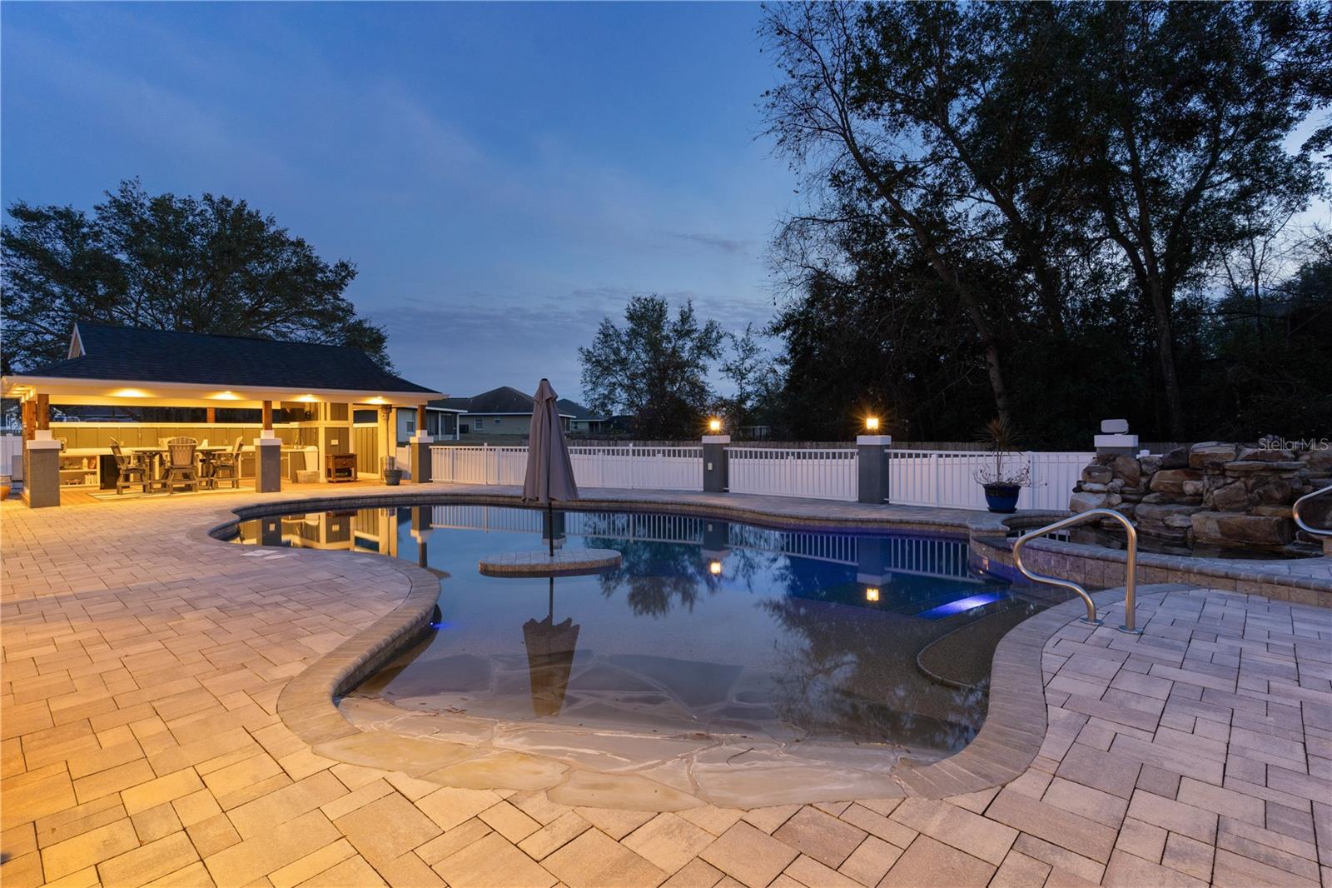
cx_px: 666
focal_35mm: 17
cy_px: 444
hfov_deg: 93.3
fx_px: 629
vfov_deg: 70.4
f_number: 10
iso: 800
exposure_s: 1/3
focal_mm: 17
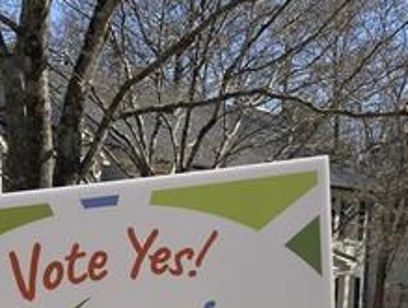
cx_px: 265
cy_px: 392
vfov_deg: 16.9
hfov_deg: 23.4
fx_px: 980
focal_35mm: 83
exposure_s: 1/1736
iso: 20
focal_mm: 3.99
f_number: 1.8
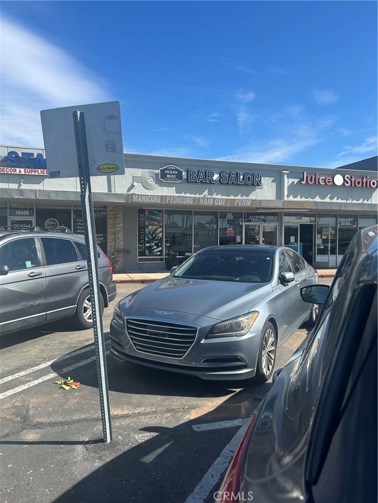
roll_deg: -2.0
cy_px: 252
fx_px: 378
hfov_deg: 53.1
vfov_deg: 67.3
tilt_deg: -3.3
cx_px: 189
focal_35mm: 26
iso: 50
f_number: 1.5
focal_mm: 5.7
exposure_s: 1/2695
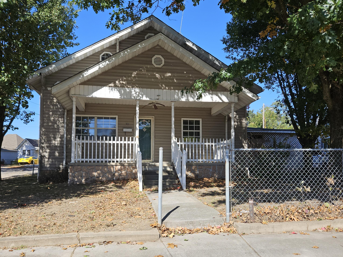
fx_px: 268
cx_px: 163
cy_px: 144
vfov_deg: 51.2
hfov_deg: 65.3
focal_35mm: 27
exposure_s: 1/984
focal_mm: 5.4
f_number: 1.8
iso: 25
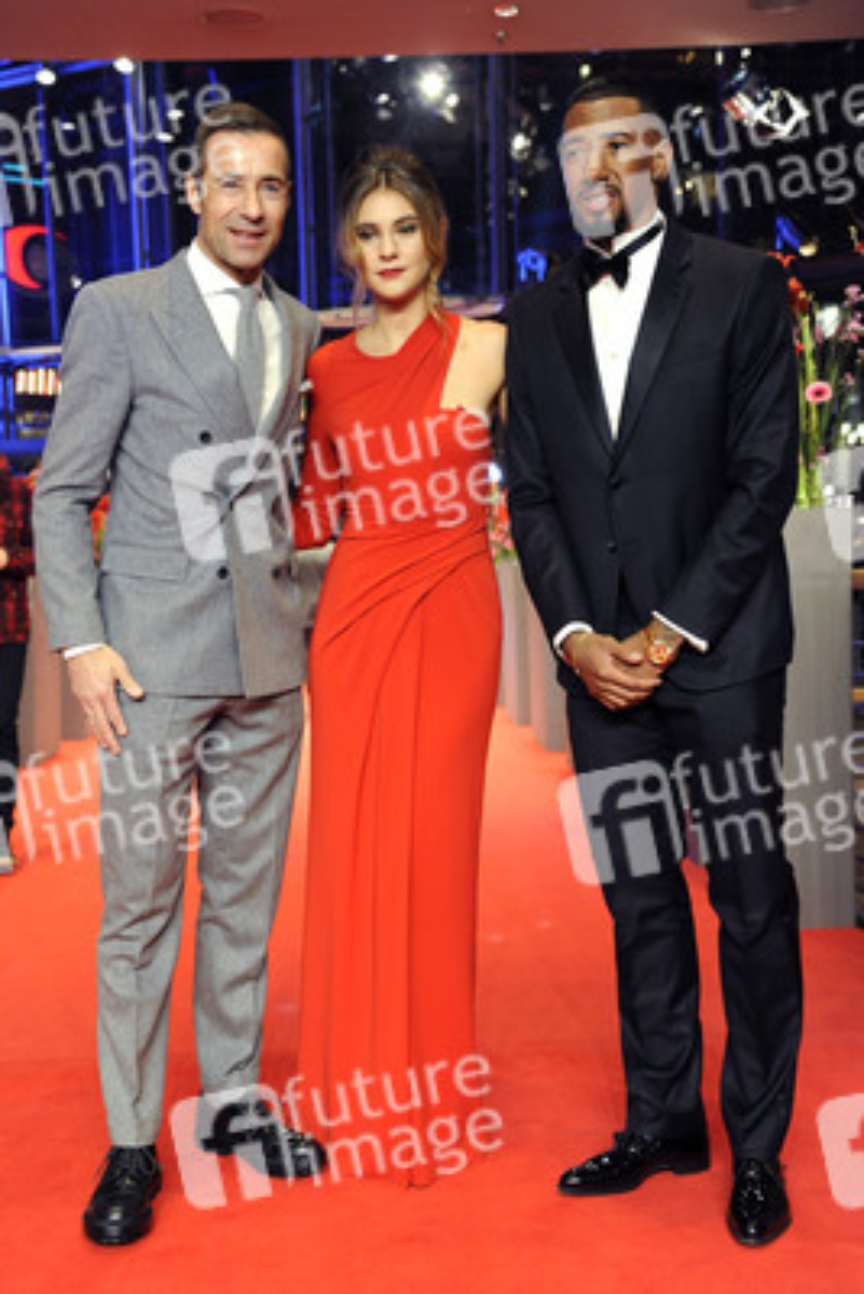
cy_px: 647
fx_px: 1439
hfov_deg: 33.4
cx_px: 432
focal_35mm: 40
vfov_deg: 48.4
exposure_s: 1/125
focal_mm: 40
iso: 2000
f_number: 4
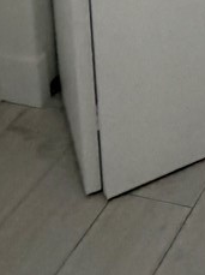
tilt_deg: -11.9
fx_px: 776
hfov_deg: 13.4
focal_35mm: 98
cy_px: -252
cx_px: 382
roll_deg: -1.2
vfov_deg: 16.2
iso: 320
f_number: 2.2
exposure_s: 1/120
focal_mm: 2.22
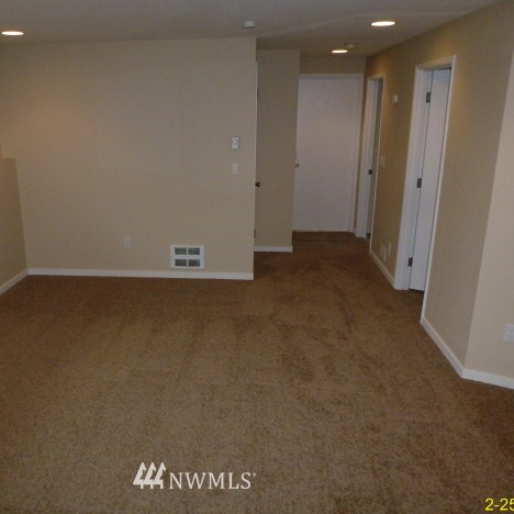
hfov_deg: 55.0
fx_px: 487
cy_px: 254
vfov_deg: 55.6
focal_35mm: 29
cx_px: 194
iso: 200
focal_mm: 4.3
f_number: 3.3
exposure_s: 1/60
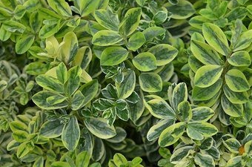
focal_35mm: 85
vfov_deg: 16.0
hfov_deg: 24.0
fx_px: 592
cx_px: 156
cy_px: 89
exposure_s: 1/1600
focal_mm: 35
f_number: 1.8
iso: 200
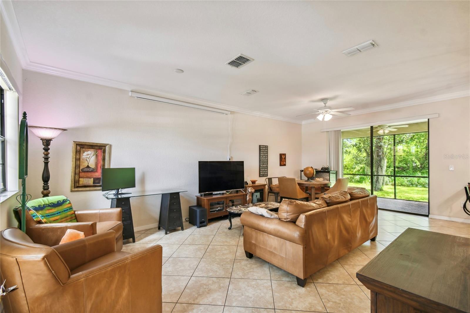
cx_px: 235
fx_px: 196
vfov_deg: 77.3
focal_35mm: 15
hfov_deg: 100.4
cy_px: 156
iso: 100
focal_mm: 10
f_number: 7.1
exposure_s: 1/5
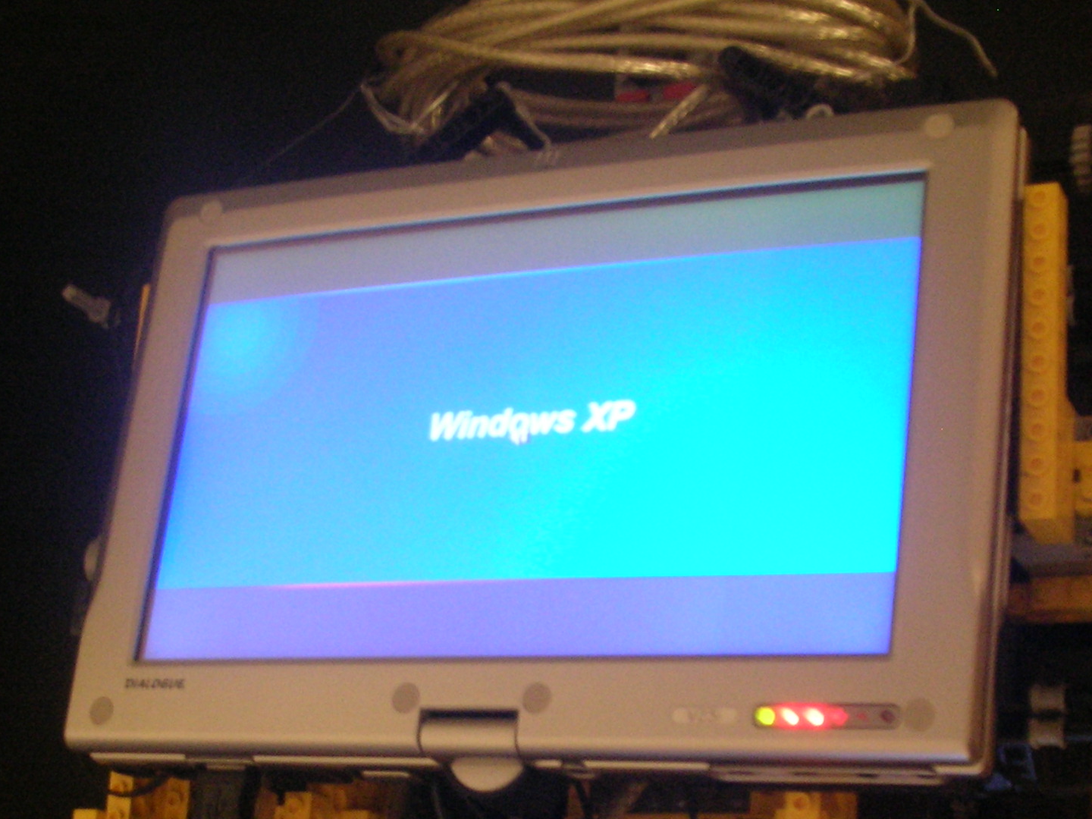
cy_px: 670
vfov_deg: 22.9
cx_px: 576
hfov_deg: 30.7
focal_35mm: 63
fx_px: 1987
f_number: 3
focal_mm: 5.8
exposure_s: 1.43
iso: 200
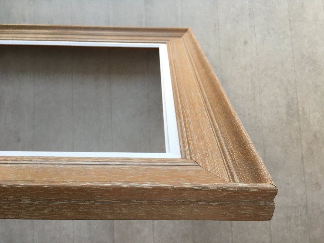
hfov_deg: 61.7
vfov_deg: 48.2
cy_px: 122
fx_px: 271
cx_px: 162
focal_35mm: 29
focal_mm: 4.15
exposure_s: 1/33
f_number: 2.2
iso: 25
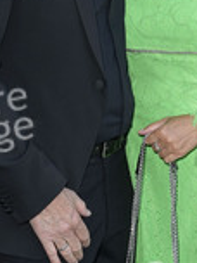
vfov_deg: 15.5
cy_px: 43
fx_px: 956
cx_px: 133
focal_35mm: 126
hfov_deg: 11.7
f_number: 5.6
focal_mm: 50
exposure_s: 1/200
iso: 1000
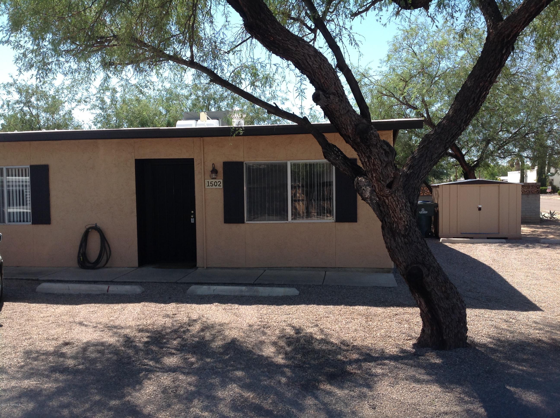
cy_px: 209
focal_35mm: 35
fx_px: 565
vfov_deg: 40.6
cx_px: 280
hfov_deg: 52.7
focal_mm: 4.28
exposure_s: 1/817
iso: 50
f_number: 2.4
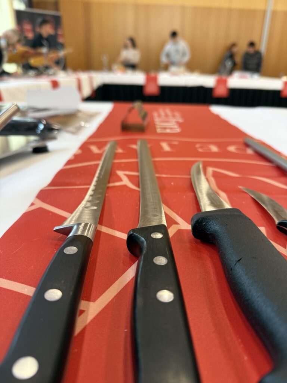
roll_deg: -0.1
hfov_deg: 56.8
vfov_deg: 71.6
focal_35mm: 24
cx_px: 144
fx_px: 265
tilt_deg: -24.9
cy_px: 192
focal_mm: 6.76
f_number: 1.78
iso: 160
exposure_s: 1/50
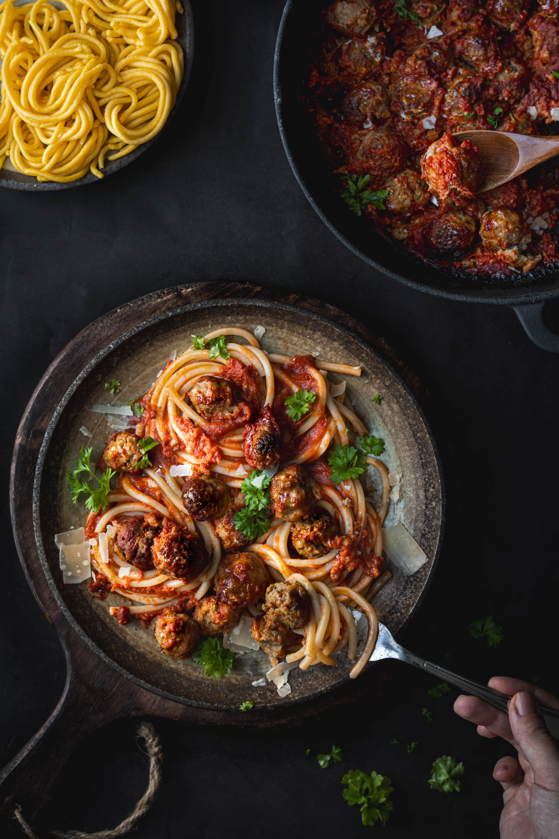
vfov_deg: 27.0
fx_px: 1747
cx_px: 280
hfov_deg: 18.2
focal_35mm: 75
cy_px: 420
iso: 640
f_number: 3.2
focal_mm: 50
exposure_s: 1/400
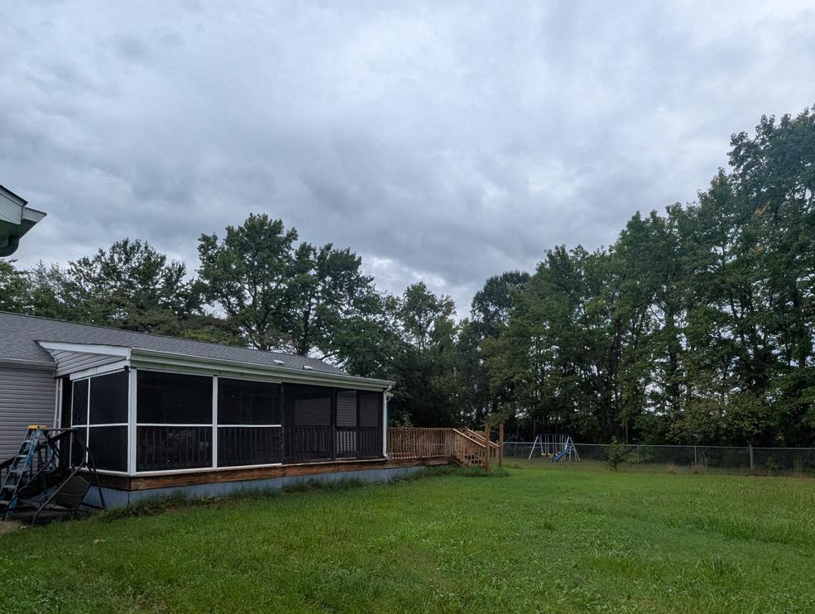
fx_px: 448
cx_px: 410
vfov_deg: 67.5
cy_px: 395
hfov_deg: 84.6
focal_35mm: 19
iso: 49
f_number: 2.2
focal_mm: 1.95
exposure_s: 1/1422
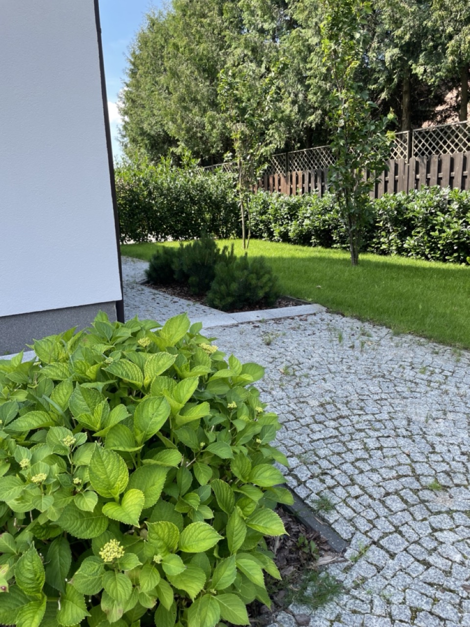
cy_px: 314
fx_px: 471
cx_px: 235
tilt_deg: -12.2
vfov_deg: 67.3
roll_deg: +2.3
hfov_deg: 53.1
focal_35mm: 26
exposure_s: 1/469
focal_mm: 4.2
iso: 32
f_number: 1.6
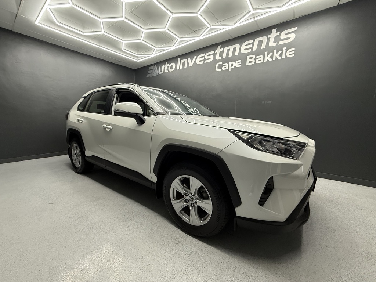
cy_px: 141
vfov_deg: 85.7
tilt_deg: -7.4
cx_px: 188
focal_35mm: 14
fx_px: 152
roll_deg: -1.0
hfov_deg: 102.1
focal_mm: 2.22
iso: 160
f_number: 2.2
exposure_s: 1/100
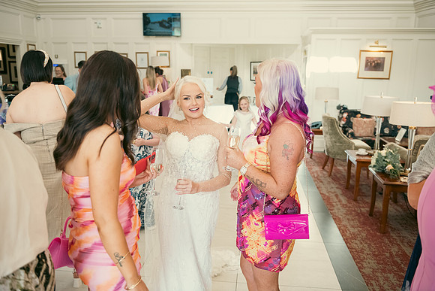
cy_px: 146
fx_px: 387
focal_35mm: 32
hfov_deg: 58.7
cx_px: 218
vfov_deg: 41.1
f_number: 3.5
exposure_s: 1/160
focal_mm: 32
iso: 800
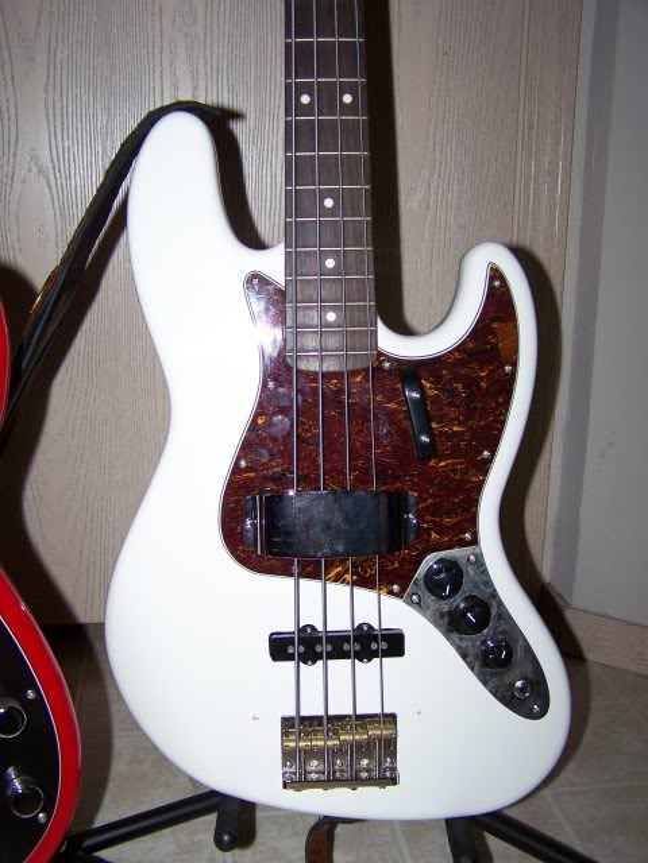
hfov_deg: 37.7
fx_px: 948
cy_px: 432
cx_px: 324
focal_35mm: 38
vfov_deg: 49.0
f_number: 2.8
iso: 80
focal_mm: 6.3
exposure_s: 1/60
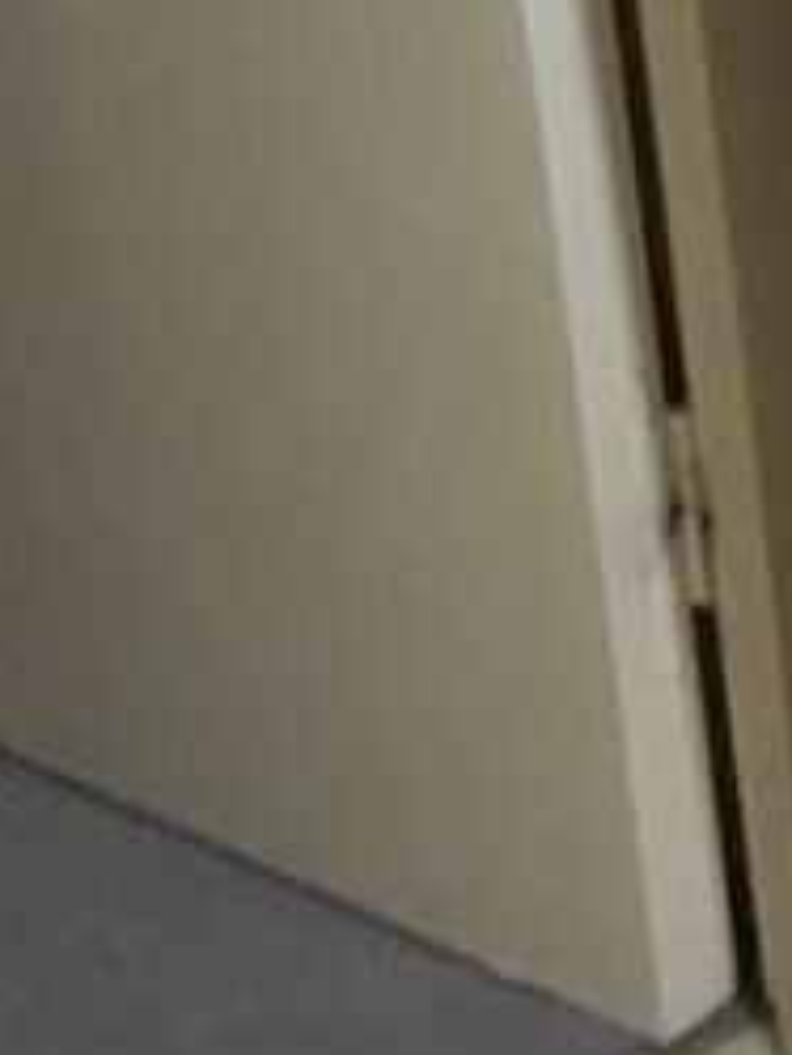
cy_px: -536
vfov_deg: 11.4
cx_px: 2109
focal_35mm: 166
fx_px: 5060
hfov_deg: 8.0
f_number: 2.4
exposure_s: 1/17
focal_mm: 3.3
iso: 640
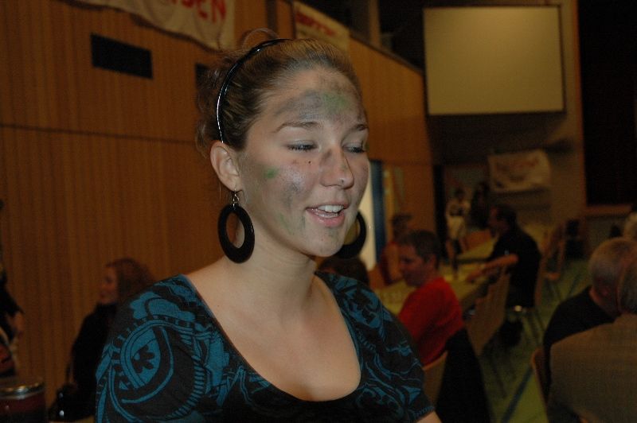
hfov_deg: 45.0
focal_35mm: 44
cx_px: 318
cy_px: 212
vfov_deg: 30.8
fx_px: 769
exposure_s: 1/60
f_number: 4
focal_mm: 29
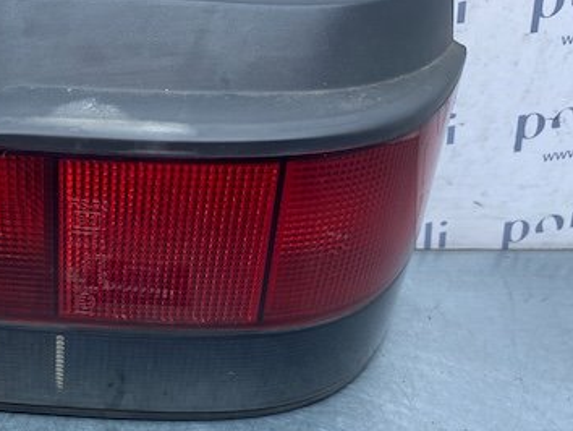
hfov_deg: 39.2
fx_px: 779
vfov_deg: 30.3
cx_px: 134
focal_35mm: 47
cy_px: 331
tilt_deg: -36.3
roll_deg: -3.5
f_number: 1.8
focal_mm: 4.25
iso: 32
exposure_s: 1/439
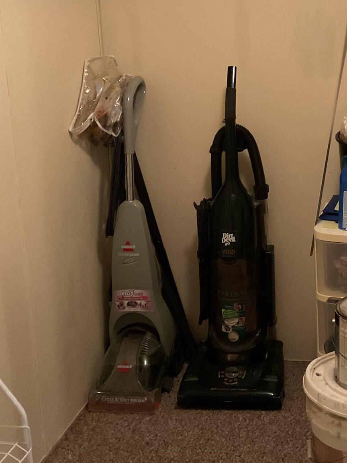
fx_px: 775
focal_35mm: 58
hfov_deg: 24.8
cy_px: 107
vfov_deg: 32.5
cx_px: 286
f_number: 1.8
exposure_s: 1/40
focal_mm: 3
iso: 250
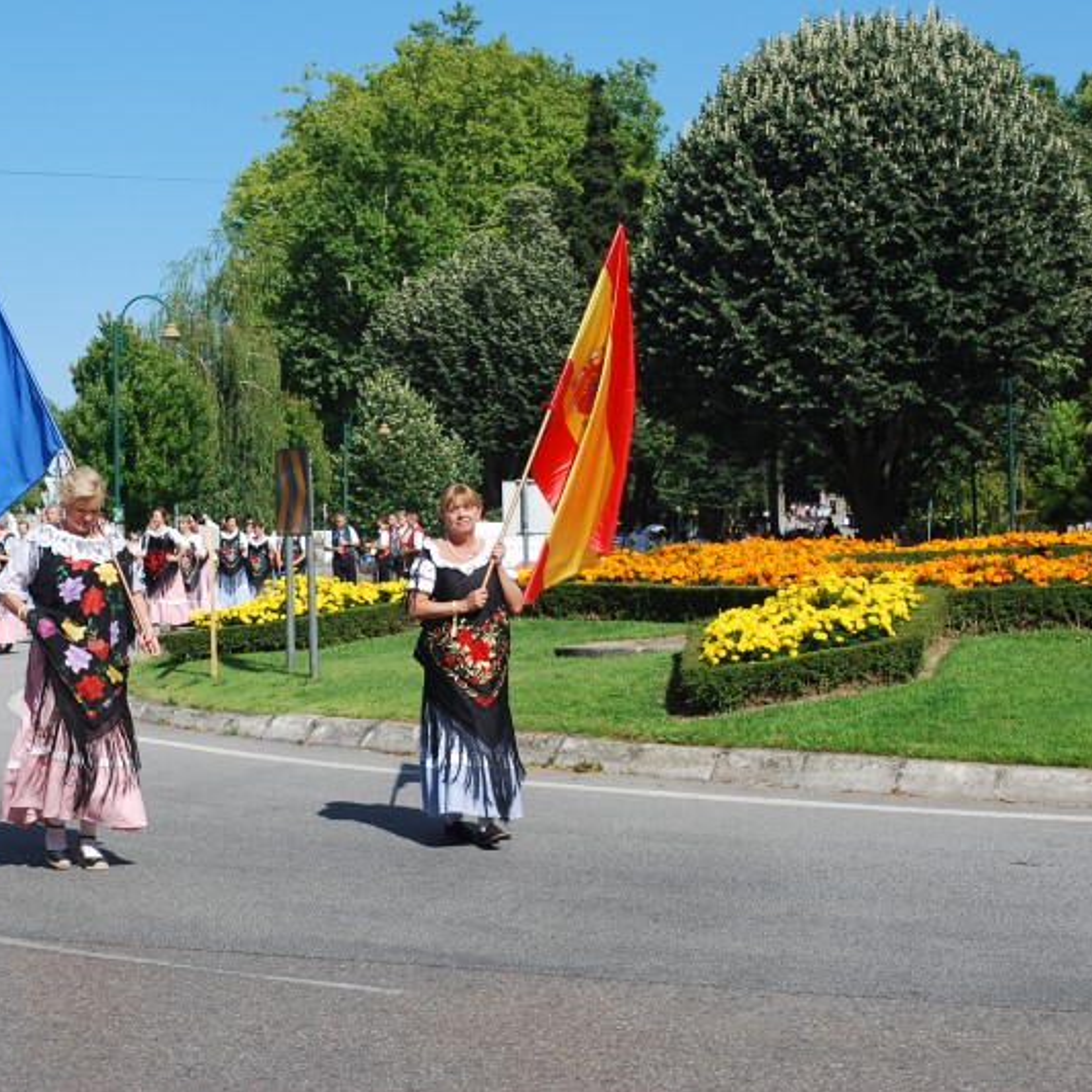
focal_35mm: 69
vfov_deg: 25.0
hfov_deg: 24.8
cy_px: 548
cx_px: 305
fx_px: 2463
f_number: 8
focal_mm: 36
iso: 100
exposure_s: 1/250
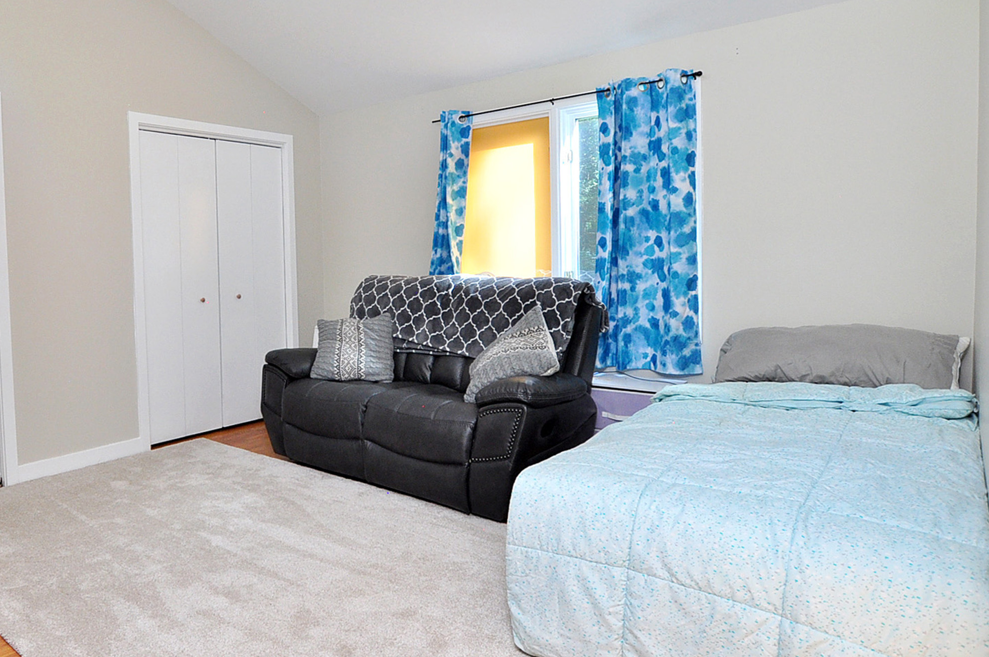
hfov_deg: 74.8
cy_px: 315
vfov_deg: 57.1
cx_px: 288
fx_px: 604
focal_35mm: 22
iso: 640
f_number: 5
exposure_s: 1/50
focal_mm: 10
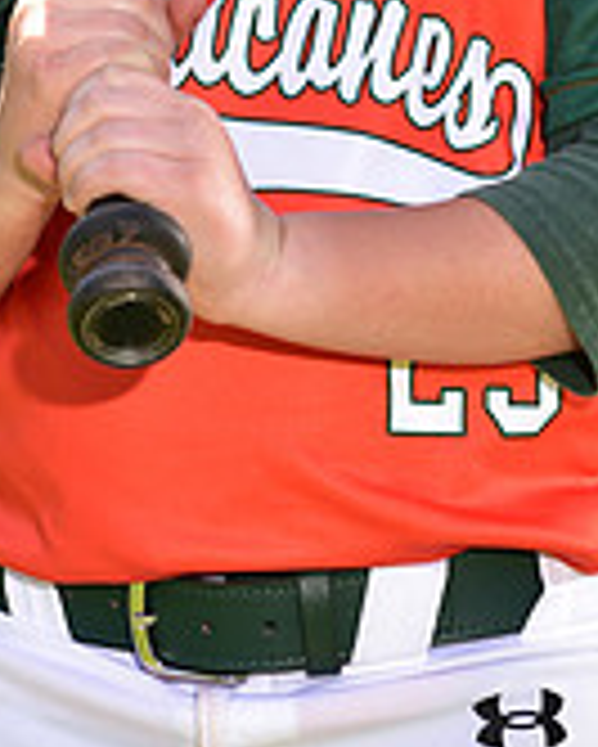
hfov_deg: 2.9
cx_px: 330
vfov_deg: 3.6
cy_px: -207
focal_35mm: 541
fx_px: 11958
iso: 80
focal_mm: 165
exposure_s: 1/200
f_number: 5
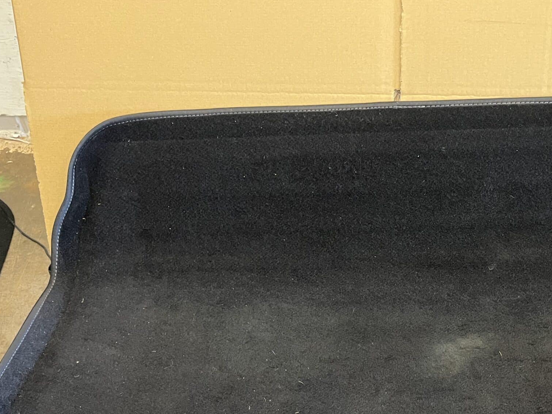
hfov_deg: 41.8
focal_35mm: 44
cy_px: 324
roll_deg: +1.8
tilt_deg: -43.9
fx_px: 702
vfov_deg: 32.1
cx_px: 409
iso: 320
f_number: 1.6
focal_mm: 5.1
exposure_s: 1/50
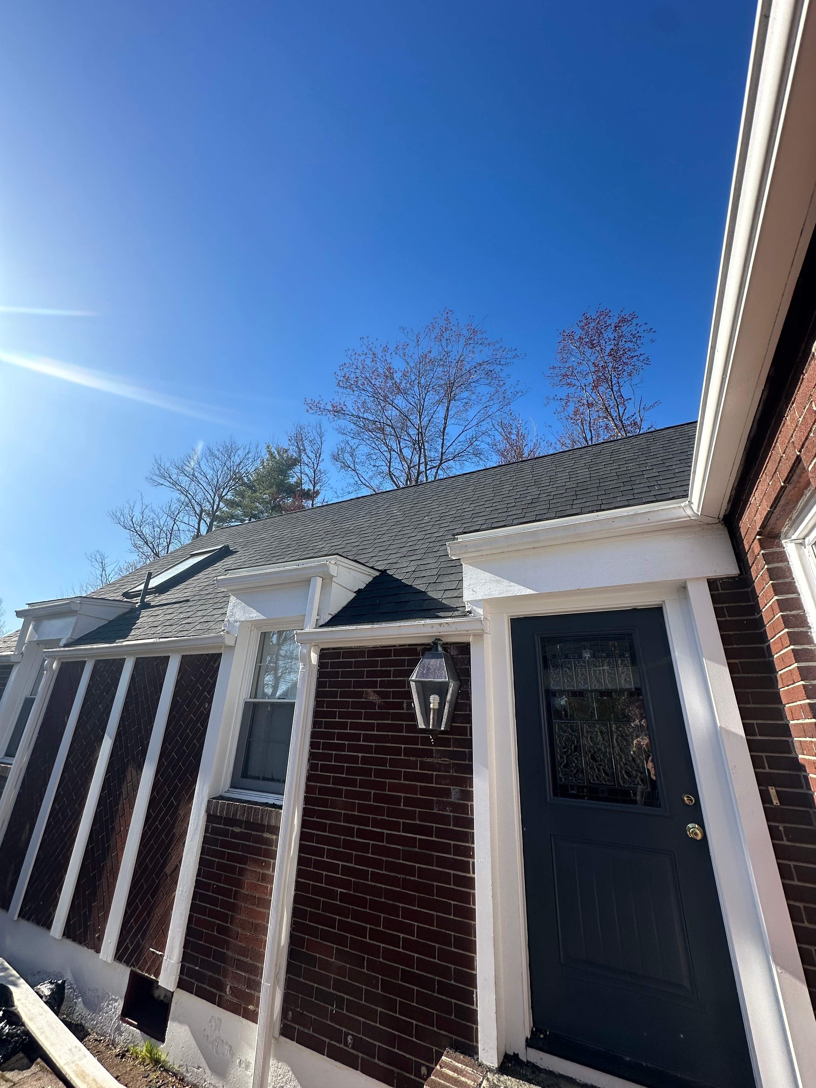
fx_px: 440
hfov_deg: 85.7
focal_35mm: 14
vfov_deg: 102.1
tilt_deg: +23.5
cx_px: 408
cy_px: 544
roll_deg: -2.7
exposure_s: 1/1062
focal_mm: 2.22
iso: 40
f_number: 2.2
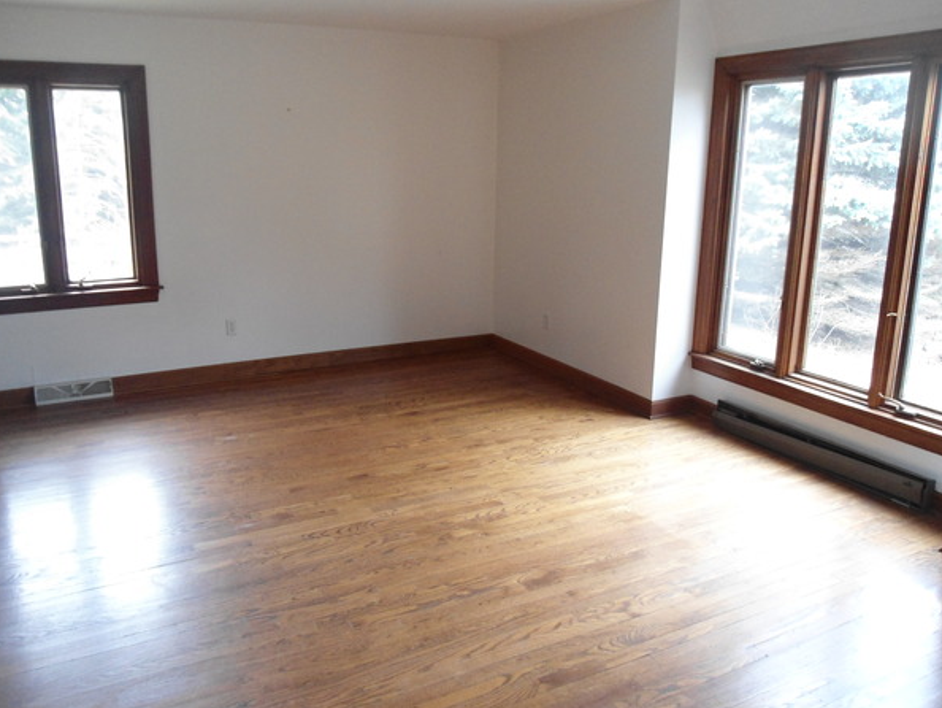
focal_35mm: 28
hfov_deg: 63.4
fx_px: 762
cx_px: 439
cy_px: 356
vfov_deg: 49.8
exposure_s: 1/30
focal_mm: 4.7
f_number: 2.8
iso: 400
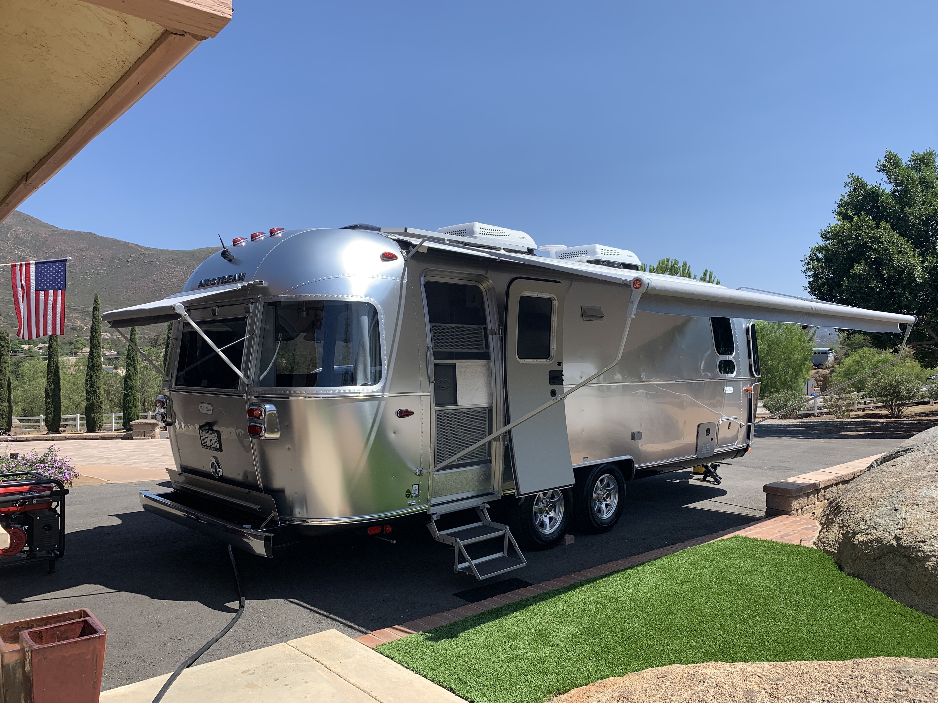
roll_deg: +0.5
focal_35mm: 26
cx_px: 469
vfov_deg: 53.1
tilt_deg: +0.5
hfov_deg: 67.3
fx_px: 705
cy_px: 352
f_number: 1.8
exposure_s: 1/1748
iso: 25
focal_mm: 4.25
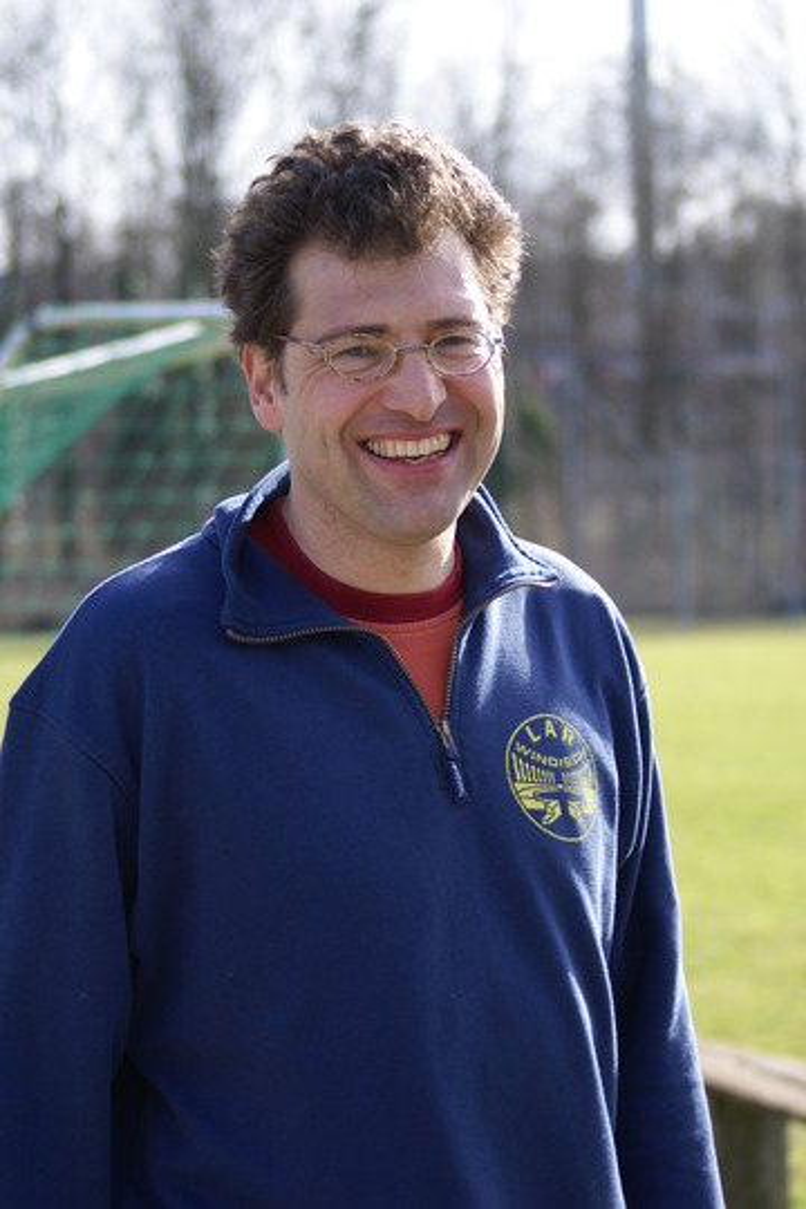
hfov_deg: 12.2
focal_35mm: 112
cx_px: 403
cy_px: 604
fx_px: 3778
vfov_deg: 18.2
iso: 125
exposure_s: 1/250
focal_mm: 75
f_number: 4.5
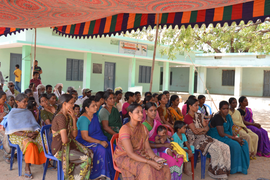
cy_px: 90
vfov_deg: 34.1
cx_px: 135
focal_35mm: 39
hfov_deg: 49.6
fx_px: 292
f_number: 5.6
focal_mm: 26
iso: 100
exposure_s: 1/50
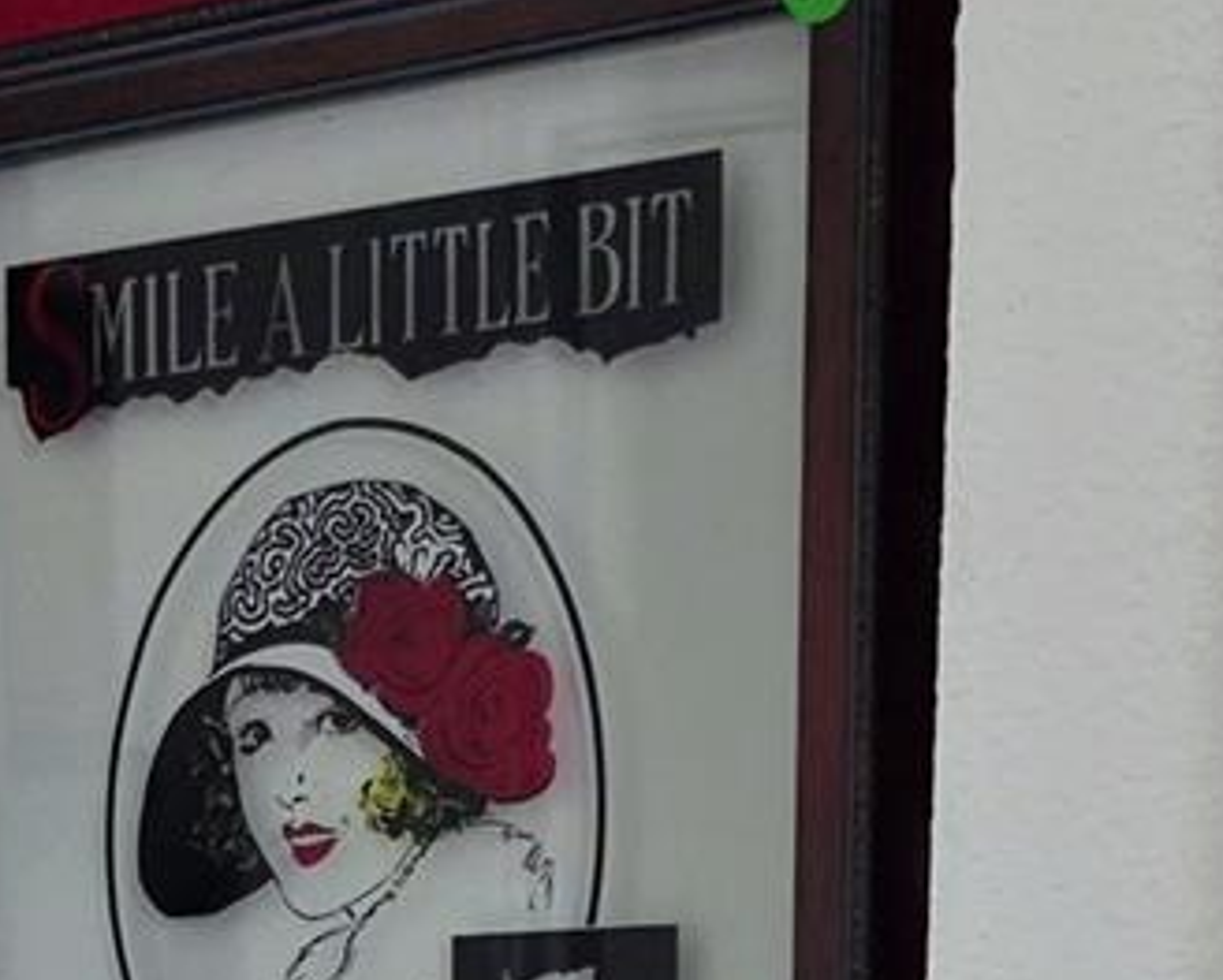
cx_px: 317
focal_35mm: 105
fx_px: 3804
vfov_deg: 13.2
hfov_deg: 18.2
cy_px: 1803
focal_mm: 6.5
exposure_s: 1/120
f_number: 1.4
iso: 250
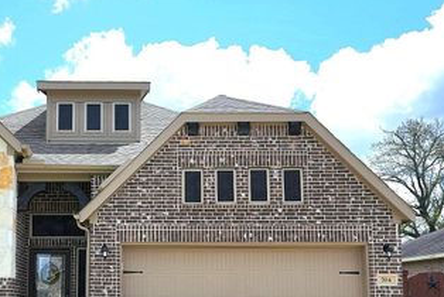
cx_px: 105
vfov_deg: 26.1
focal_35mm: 51
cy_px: 229
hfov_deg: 37.8
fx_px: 630
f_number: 5.6
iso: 100
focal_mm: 32
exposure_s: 1/400
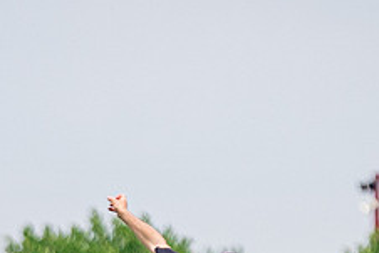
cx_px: 191
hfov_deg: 1.8
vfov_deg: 1.2
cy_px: 387
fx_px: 12019
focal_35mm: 1141
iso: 640
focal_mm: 200
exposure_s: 1/10000
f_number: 2.8
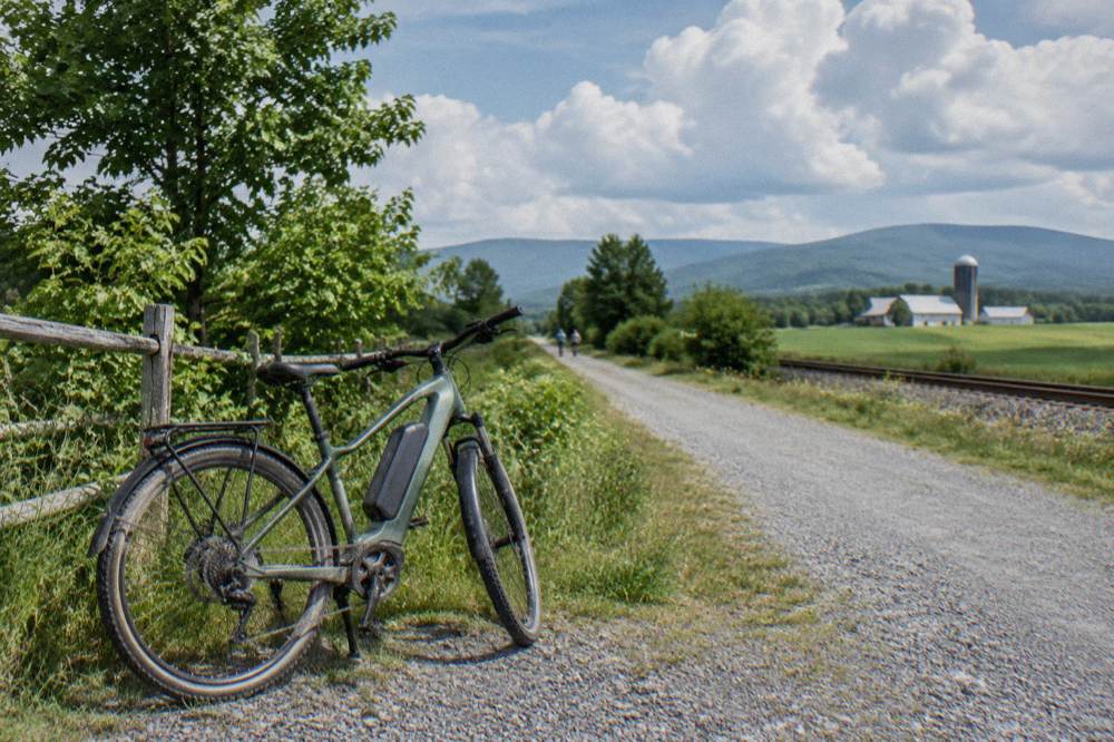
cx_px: 557
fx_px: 1485
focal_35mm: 48
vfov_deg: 28.1
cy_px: 371
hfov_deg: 41.1
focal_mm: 48
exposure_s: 1/250
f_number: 9
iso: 100
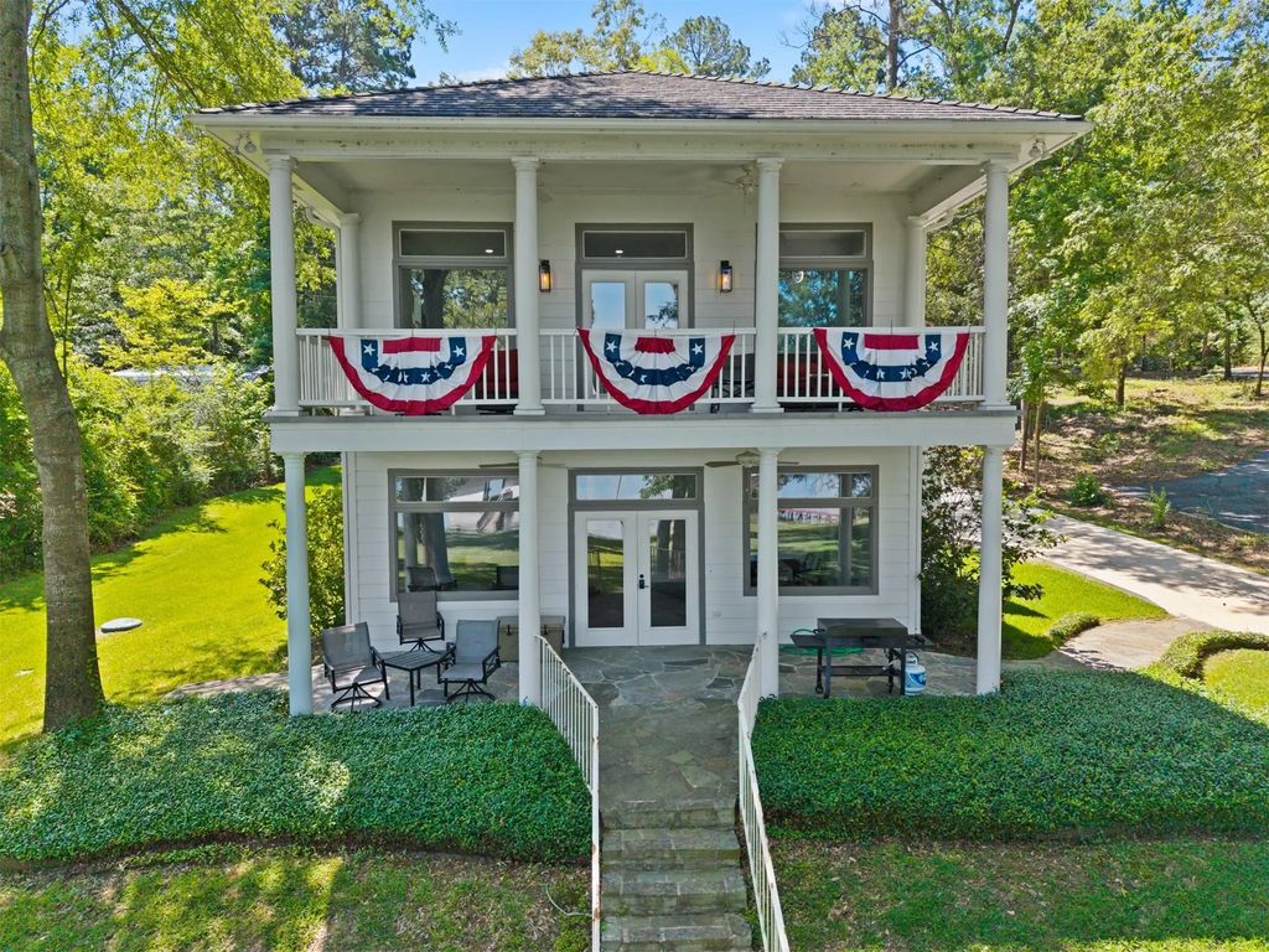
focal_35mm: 24
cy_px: 476
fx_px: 880
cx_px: 634
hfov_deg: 71.6
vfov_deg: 56.8
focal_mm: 8.67
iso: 200
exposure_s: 1/1250
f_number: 1.8
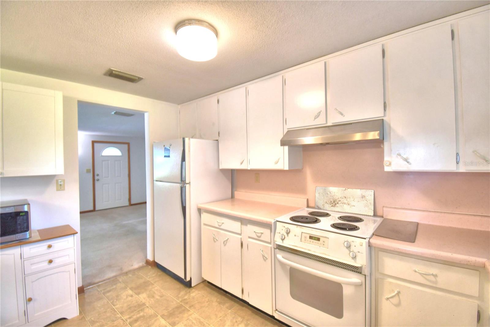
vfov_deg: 77.3
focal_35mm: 15
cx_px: 245
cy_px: 164
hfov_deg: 100.4
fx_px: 204
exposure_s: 1/30
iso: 450
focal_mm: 10
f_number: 4.5
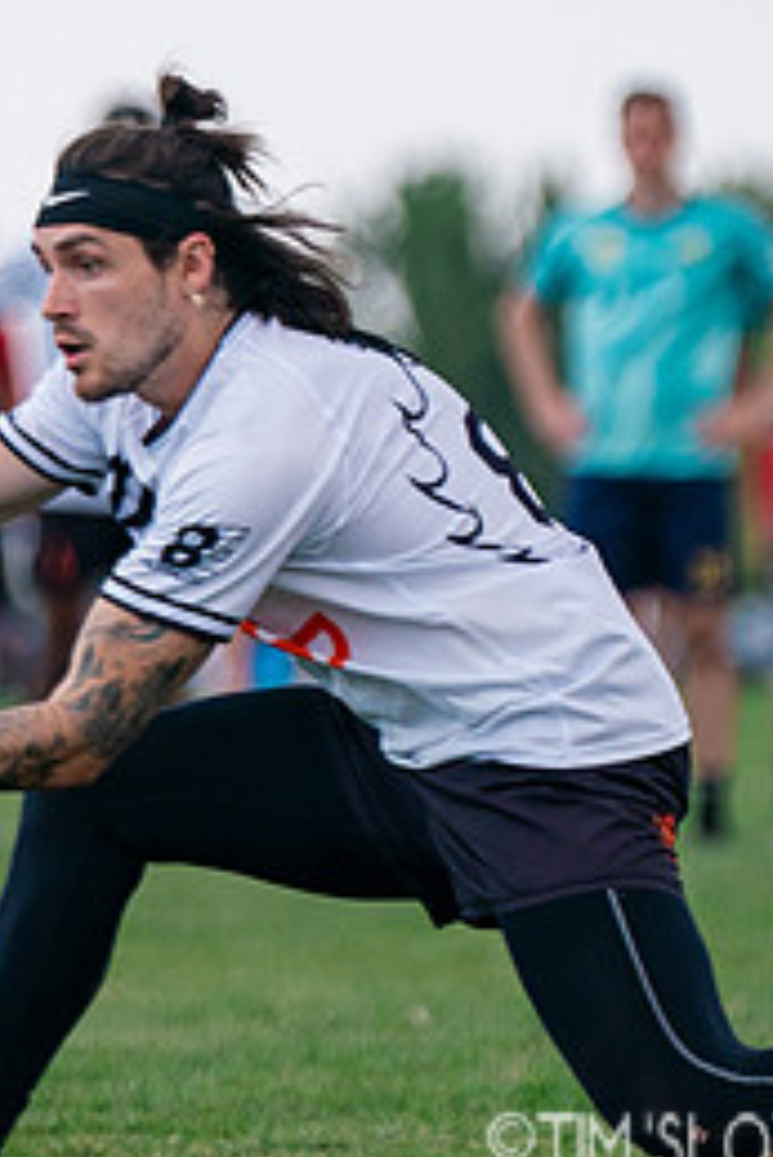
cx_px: 220
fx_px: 18108
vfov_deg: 3.7
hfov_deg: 2.4
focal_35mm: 563
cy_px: 312
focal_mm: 171
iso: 500
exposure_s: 1/5000
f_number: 2.8
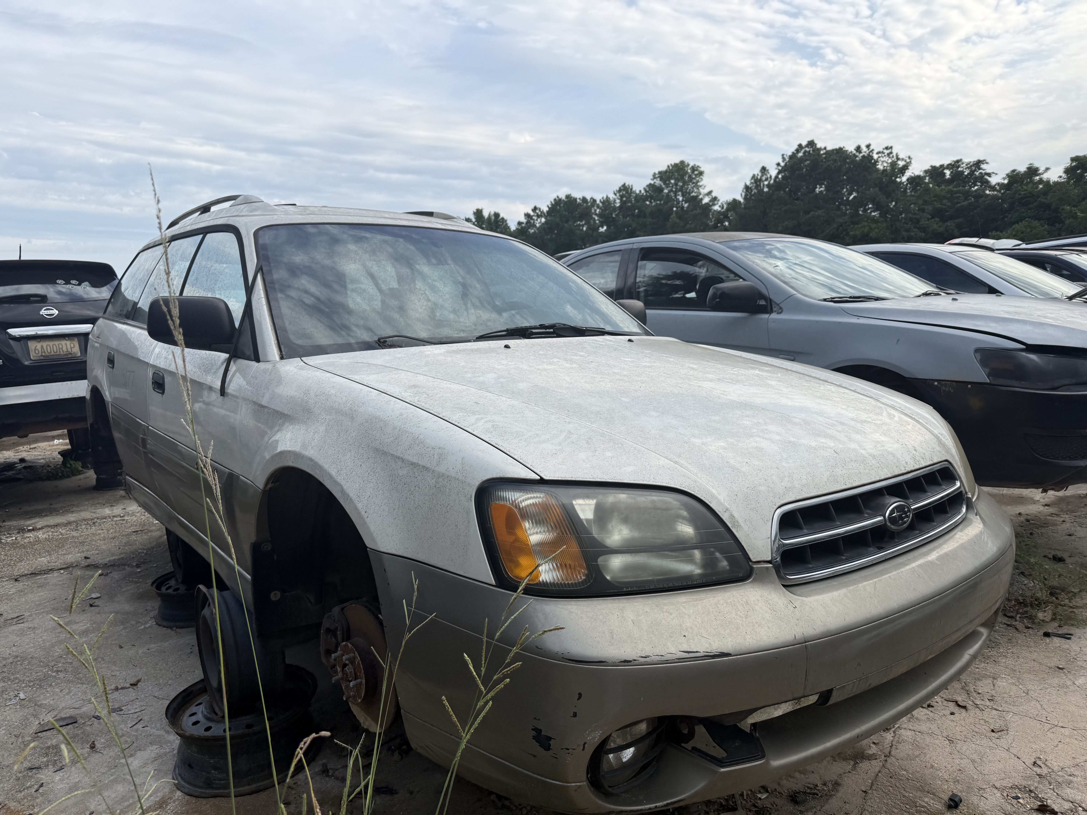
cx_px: 544
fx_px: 754
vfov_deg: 56.8
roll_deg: +1.0
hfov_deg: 71.6
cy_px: 408
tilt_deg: -4.1
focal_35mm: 24
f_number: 1.78
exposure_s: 1/2703
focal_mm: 6.76
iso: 80
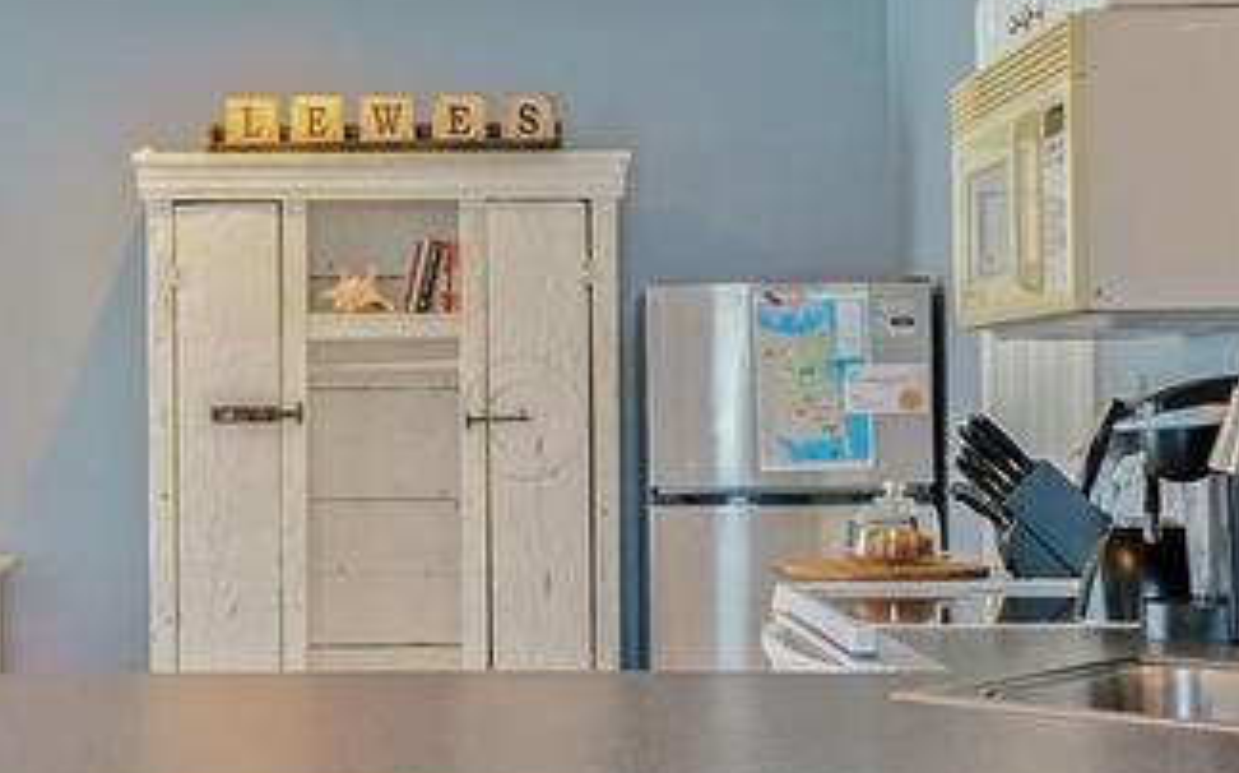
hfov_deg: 30.1
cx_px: 455
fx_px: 2295
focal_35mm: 68
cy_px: 398
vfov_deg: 19.1
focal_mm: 10
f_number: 2.8
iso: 250
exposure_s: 1/30
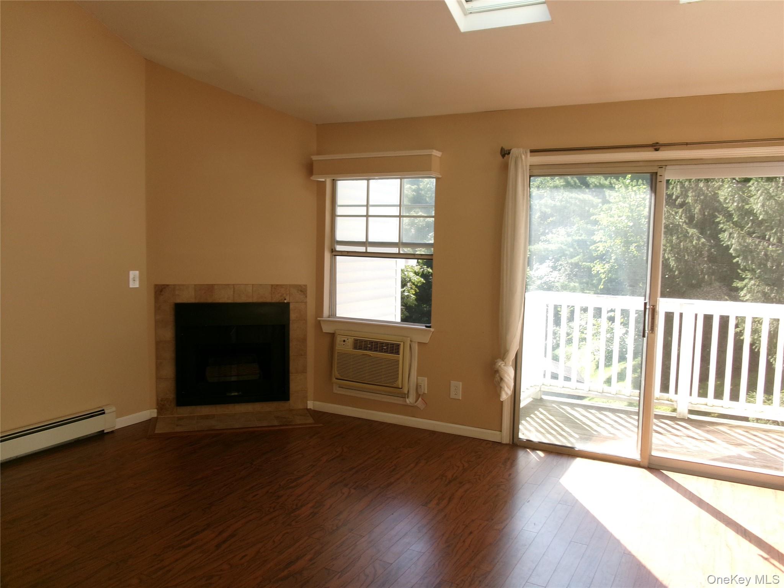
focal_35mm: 28
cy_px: 294
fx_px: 634
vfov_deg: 49.7
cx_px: 392
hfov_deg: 63.4
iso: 100
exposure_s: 1/90
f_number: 3.9
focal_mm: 5.1
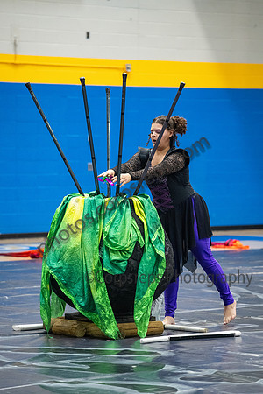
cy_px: 197
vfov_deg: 12.8
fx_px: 1753
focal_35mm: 160
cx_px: 132
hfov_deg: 8.6
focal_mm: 160
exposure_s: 1/500
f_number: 4
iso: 5000
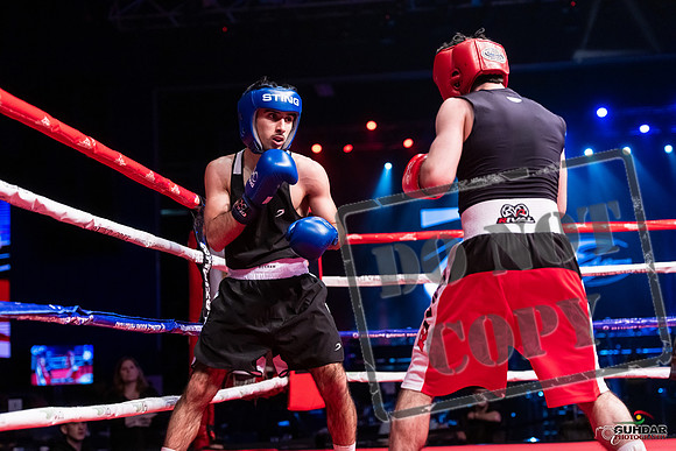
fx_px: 1146
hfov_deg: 32.9
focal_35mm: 61
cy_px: 226
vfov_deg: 22.3
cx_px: 338
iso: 4000
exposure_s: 1/1000
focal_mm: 61
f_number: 2.8
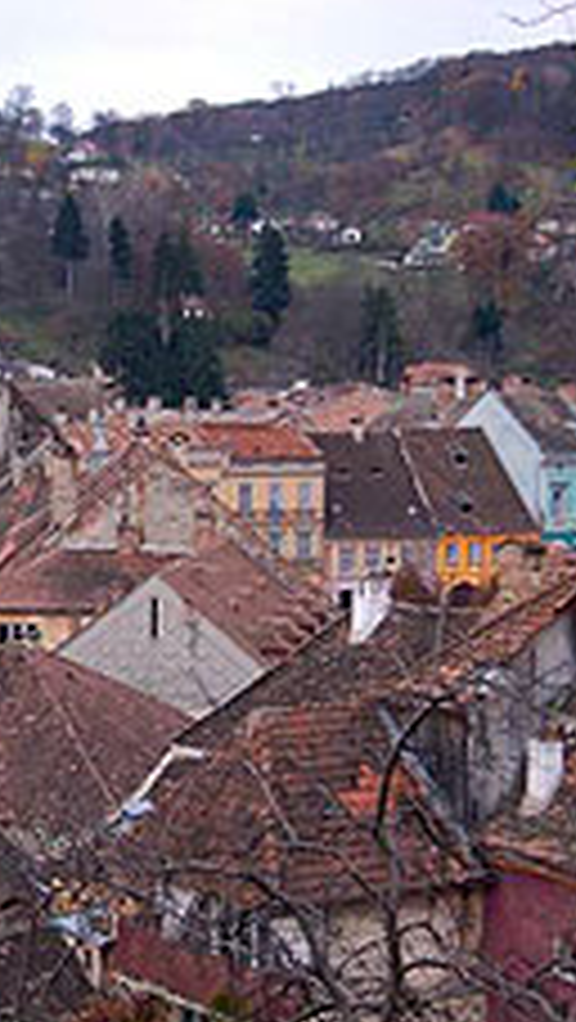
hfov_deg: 14.6
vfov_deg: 26.2
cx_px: -32
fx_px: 2195
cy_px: 583
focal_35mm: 81
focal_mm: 26
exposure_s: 1/25
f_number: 4.2
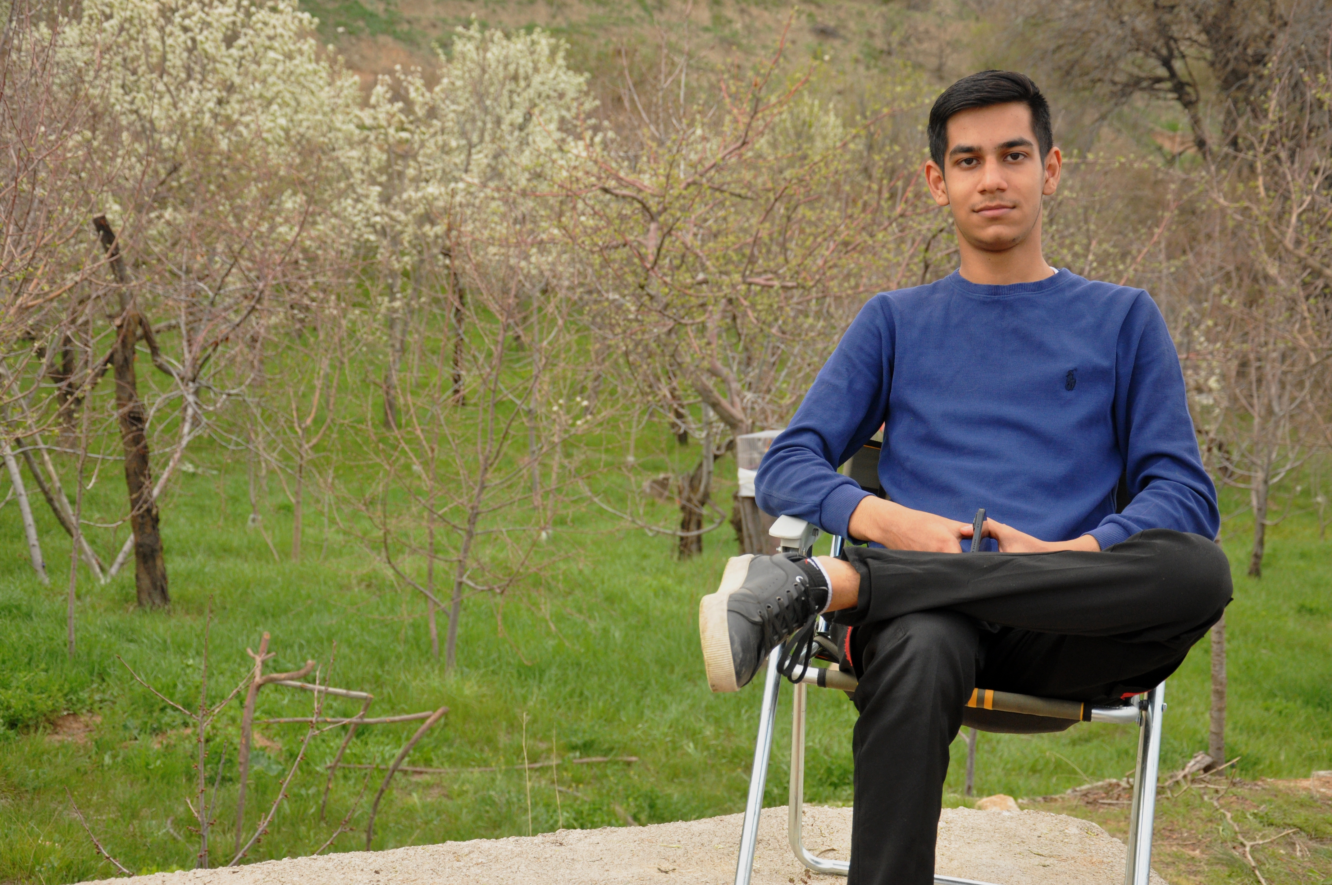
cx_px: 666
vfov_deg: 23.7
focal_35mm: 57
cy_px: 442
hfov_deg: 35.1
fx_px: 2106
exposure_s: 1/640
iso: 800
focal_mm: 38
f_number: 5.6
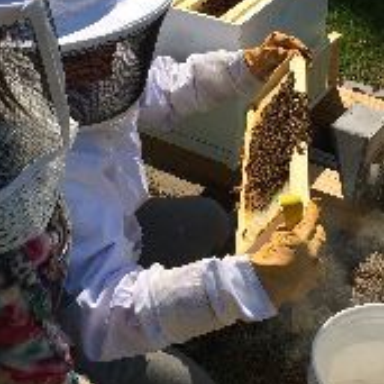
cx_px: 186
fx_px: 778
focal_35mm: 62
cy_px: 92
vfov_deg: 27.3
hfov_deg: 27.7
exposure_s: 1/2933
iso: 40
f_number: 2.2
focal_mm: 4.12
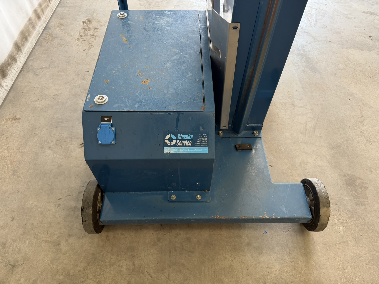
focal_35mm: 24
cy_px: 142
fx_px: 263
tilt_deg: -54.2
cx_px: 190
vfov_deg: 56.8
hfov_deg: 71.6
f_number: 1.78
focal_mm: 6.76
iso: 200
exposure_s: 1/69
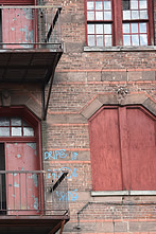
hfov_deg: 14.2
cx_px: -47
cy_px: 263
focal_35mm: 92
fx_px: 599
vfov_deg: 21.0
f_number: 5
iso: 500
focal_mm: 35
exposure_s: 1/640
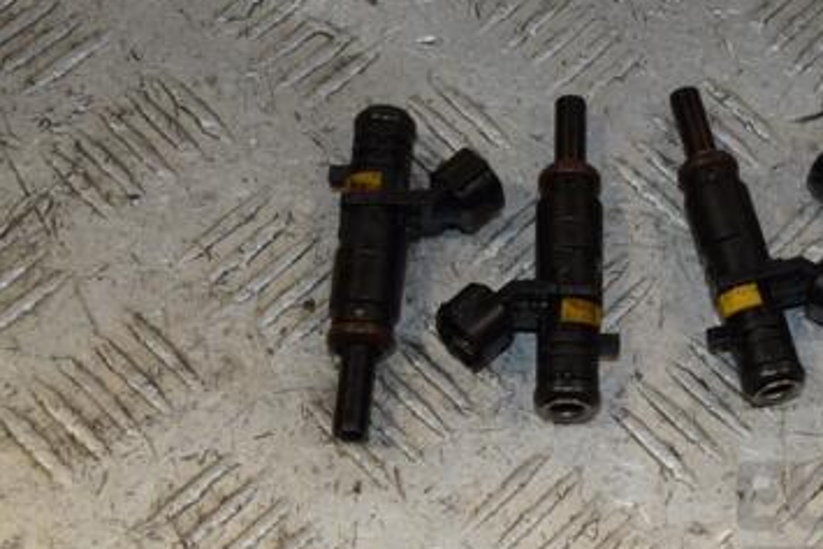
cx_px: 693
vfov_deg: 17.9
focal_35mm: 76
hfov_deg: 26.0
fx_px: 1738
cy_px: 188
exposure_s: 1/200
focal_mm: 30
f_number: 9
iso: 800
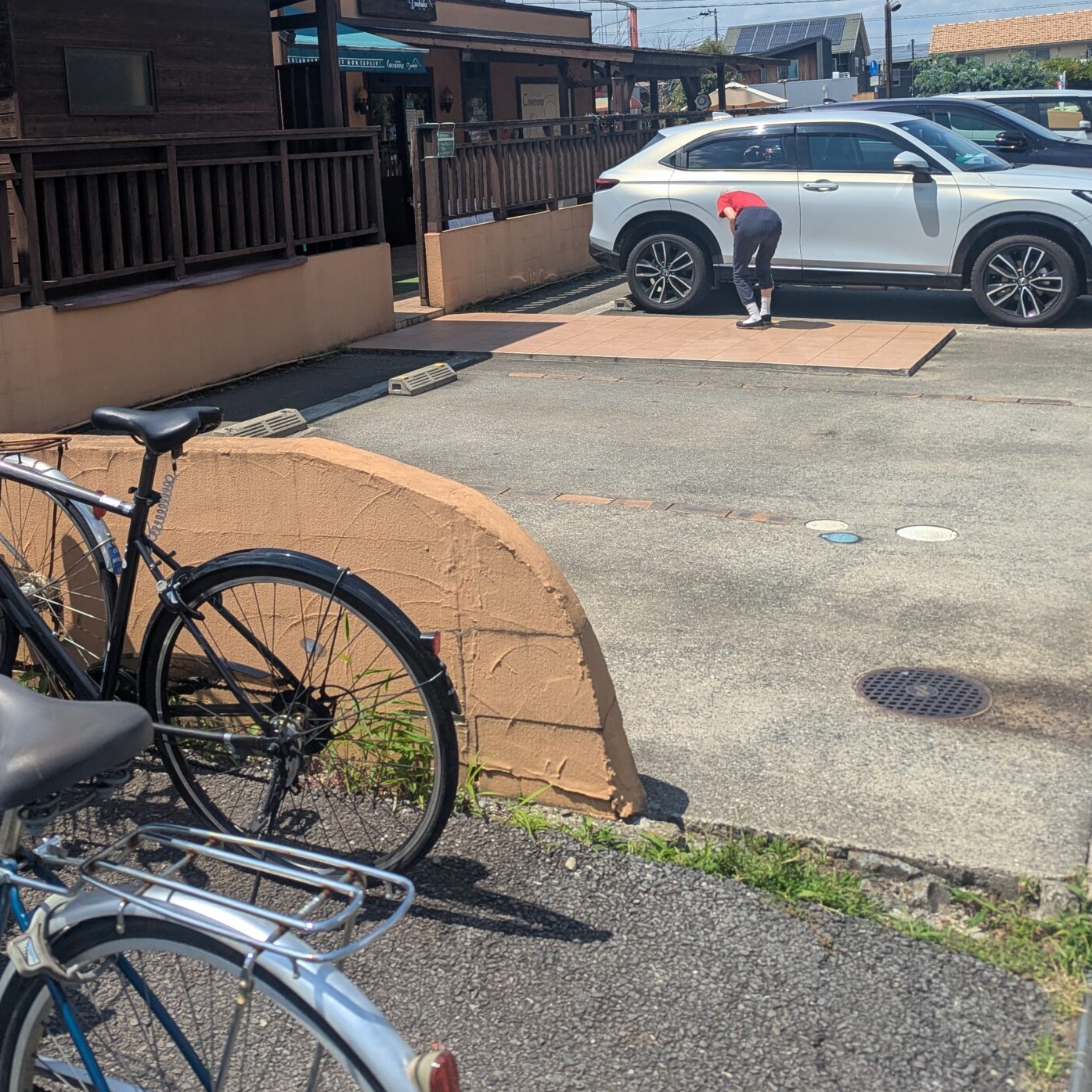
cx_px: 434
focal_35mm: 39
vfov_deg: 41.6
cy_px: 280
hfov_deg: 42.6
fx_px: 1392
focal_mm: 6.81
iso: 42
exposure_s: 1/2833
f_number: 1.85
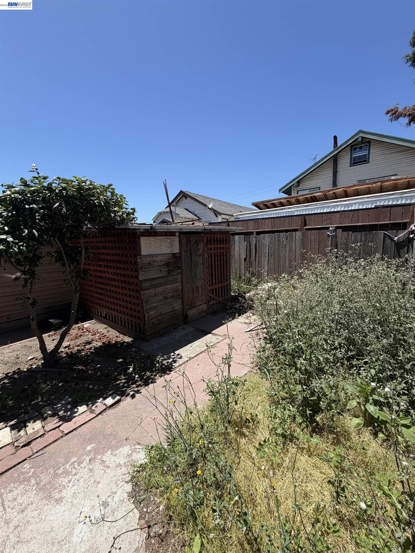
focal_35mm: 14
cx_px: 208
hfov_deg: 85.7
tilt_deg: -7.1
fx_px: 224
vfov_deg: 102.1
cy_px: 276
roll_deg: +1.6
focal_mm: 2.22
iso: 25
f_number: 2.2
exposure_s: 1/770
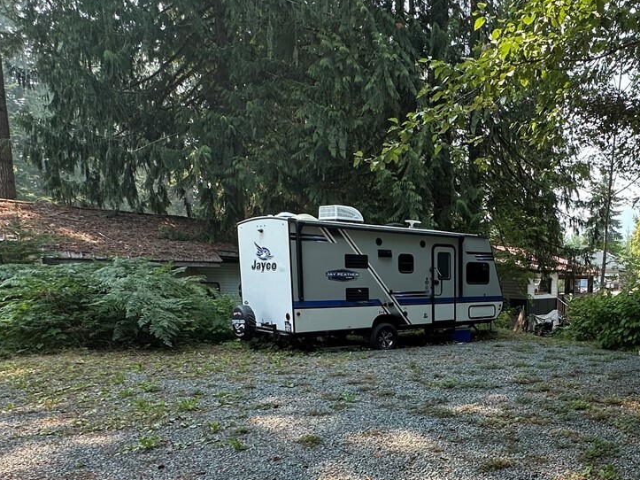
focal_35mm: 31
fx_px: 573
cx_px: 533
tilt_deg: -9.4
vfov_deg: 43.8
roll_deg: -2.0
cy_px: 366
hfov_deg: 53.5
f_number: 2.2
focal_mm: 2.22
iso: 40
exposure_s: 1/287
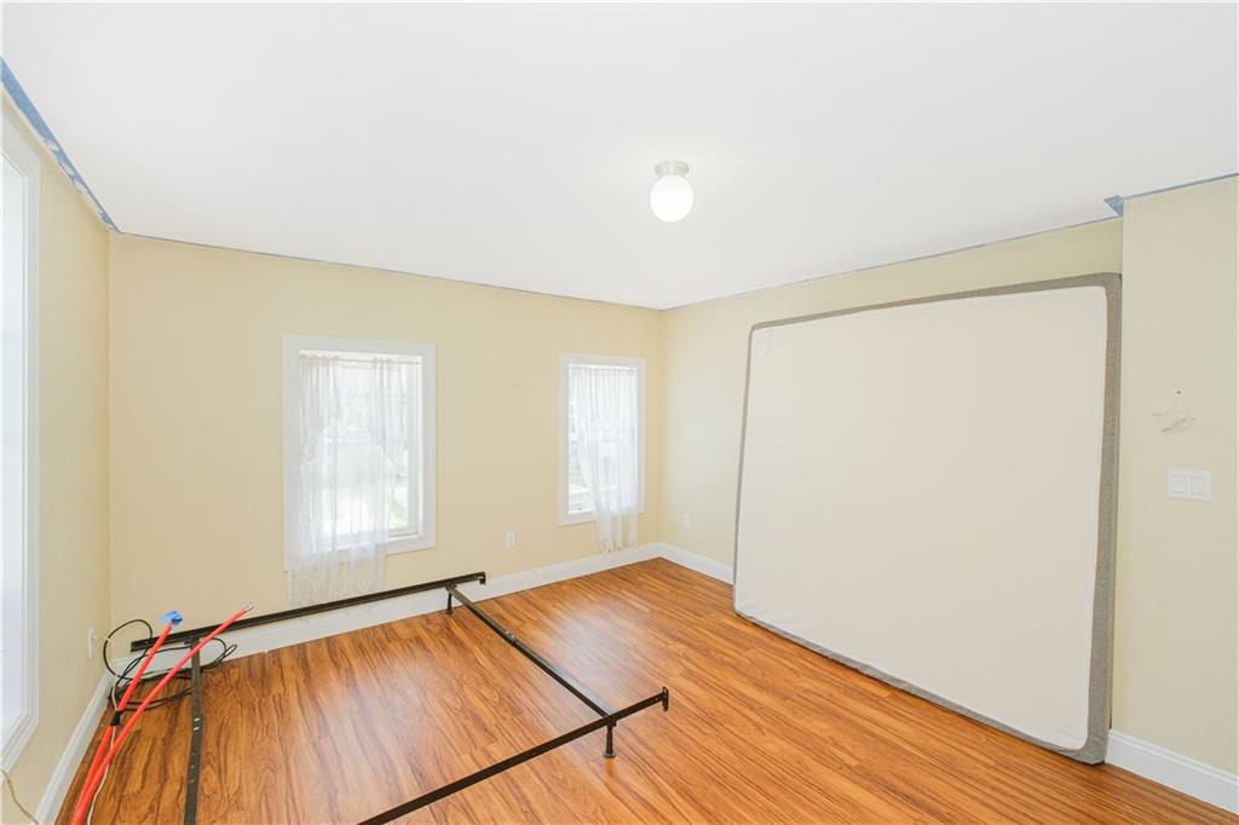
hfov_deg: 100.4
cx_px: 620
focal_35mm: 15
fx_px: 516
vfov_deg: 77.3
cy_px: 412
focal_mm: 10
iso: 640
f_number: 8
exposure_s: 1/60
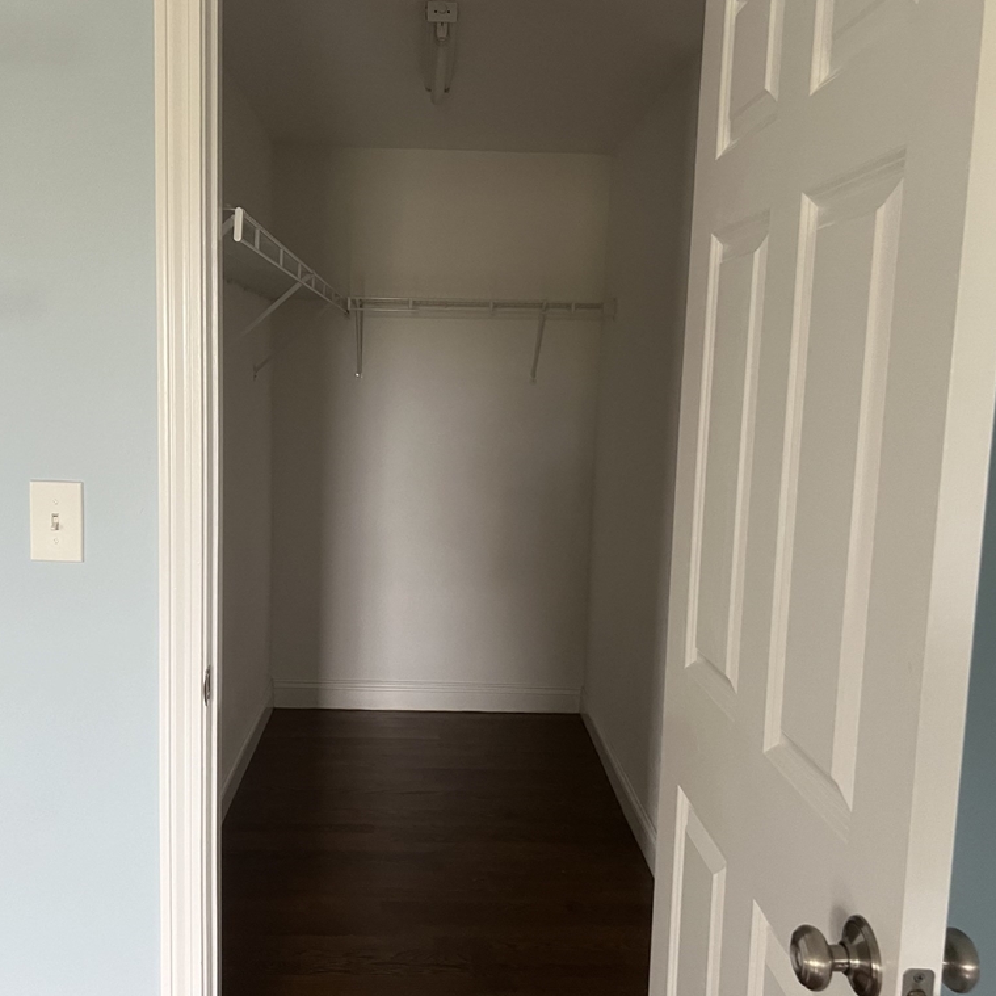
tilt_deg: -5.0
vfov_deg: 52.5
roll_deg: -0.6
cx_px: 424
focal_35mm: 31
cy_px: 495
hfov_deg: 52.3
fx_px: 1009
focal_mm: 5.7
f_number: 1.5
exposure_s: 1/60
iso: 160
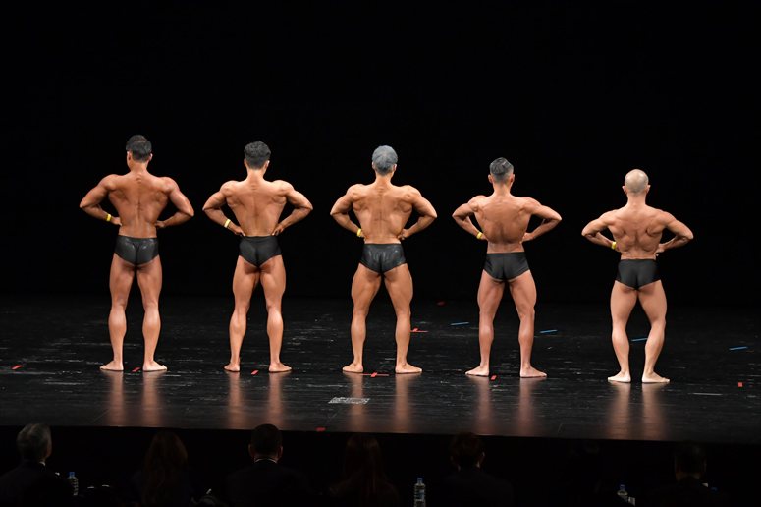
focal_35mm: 147
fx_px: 3106
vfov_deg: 9.3
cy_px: 254
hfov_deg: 14.0
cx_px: 380
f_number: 5.6
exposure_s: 1/400
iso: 3200
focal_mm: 98
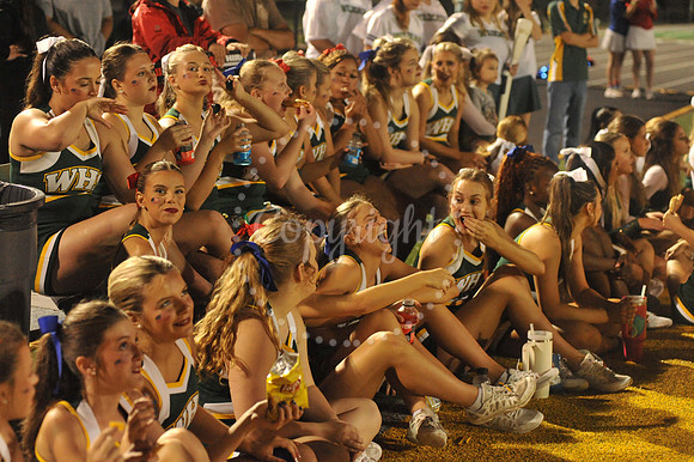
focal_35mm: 80
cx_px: 347
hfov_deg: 25.4
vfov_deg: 17.0
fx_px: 1541
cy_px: 231
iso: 6400
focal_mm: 80
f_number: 4
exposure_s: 1/250
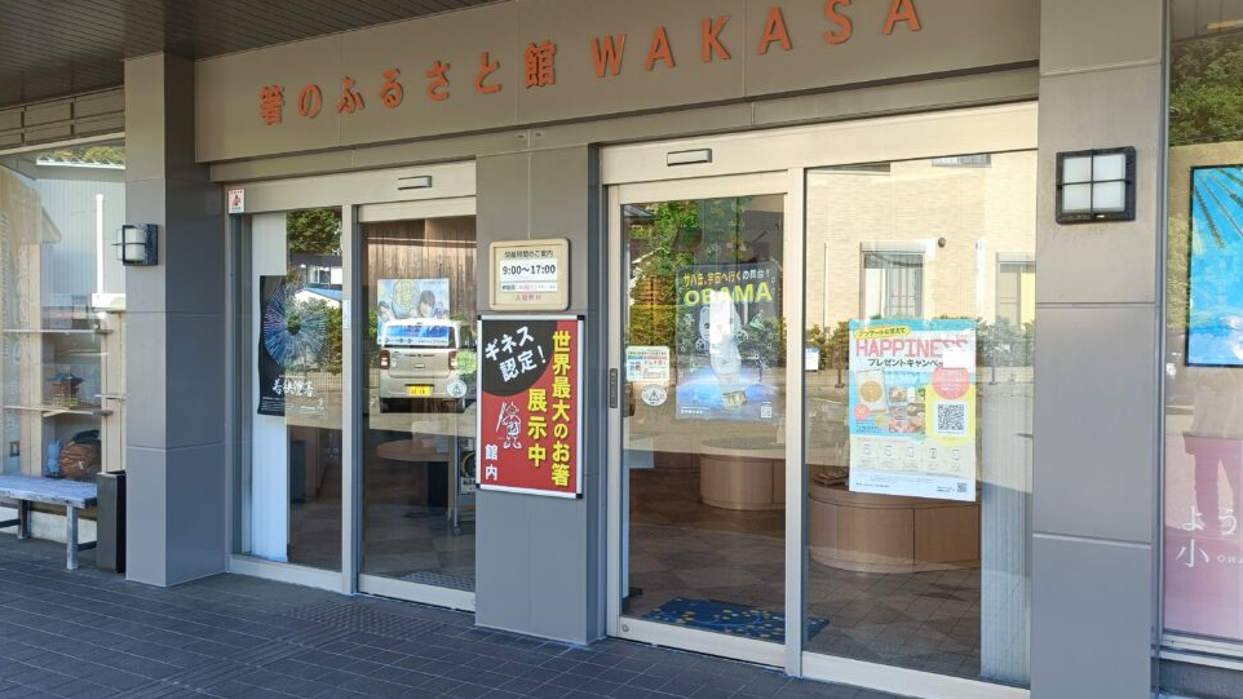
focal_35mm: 29
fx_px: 956
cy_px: 344
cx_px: 649
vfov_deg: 40.2
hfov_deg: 66.0
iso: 125
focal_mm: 4.7
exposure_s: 1/120
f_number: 1.7
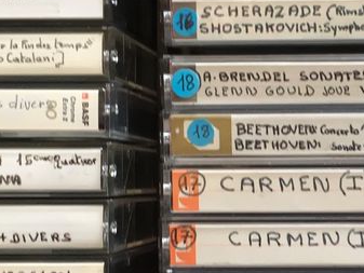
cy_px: 186
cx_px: 328
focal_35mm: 86
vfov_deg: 17.1
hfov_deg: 22.2
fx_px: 905
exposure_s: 1/33
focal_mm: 4.15
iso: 64
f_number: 2.2
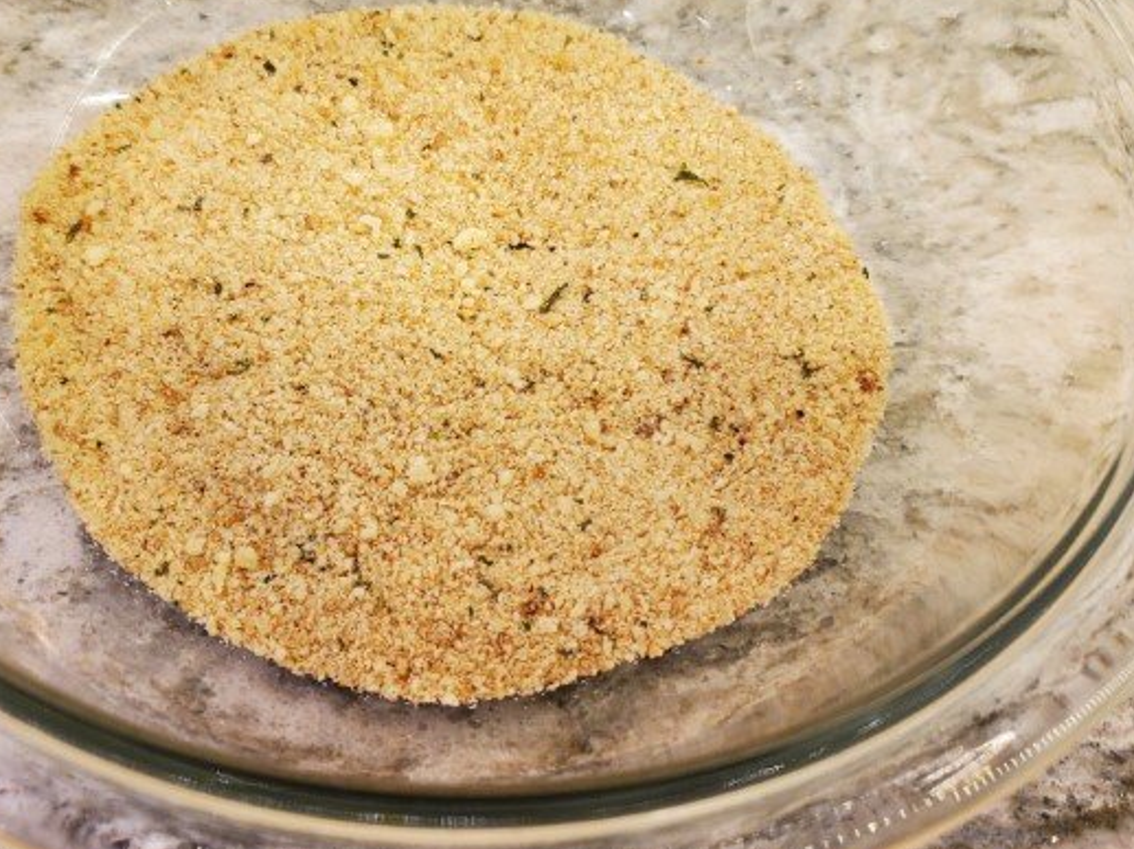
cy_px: 291
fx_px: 1277
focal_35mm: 39
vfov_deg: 36.4
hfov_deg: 47.8
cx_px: 492
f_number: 1.5
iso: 160
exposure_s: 1/120
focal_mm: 4.3
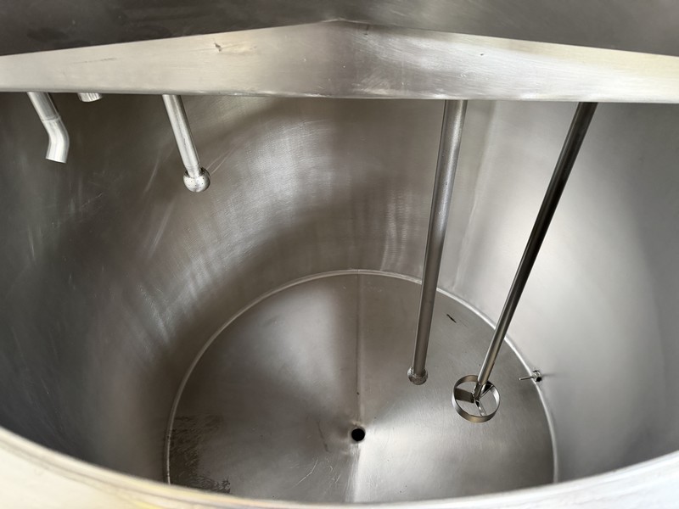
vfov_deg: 56.8
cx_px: 340
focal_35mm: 24
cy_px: 254
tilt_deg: -46.0
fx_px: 471
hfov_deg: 71.6
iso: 640
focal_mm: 6.76
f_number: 1.78
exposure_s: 1/60
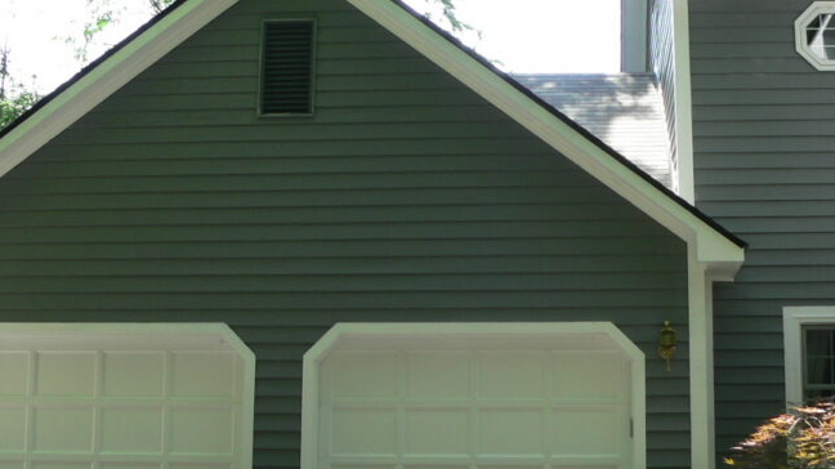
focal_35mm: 62
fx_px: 1372
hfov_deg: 33.7
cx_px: 497
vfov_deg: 19.4
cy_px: 258
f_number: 3.3
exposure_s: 1/100
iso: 80
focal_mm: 6
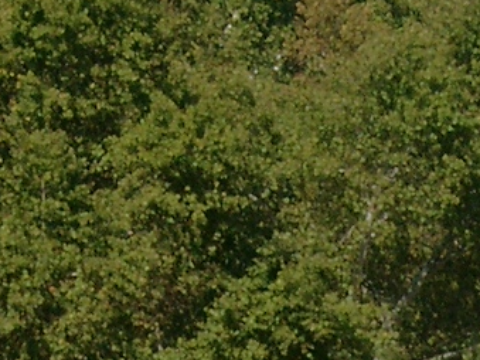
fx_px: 6473
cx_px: 789
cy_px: 631
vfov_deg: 3.2
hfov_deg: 4.2
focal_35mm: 467
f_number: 8.7
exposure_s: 1/400
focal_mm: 20.2
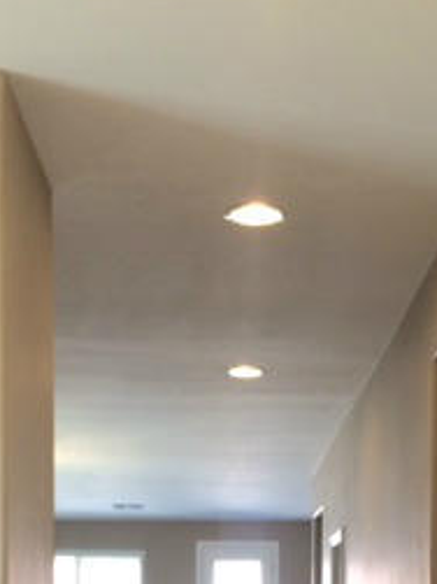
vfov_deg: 24.0
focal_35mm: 74
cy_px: 698
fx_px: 1247
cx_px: 260
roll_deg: +0.3
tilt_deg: -6.0
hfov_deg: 19.9
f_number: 2.2
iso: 40
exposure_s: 1/30
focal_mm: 4.15
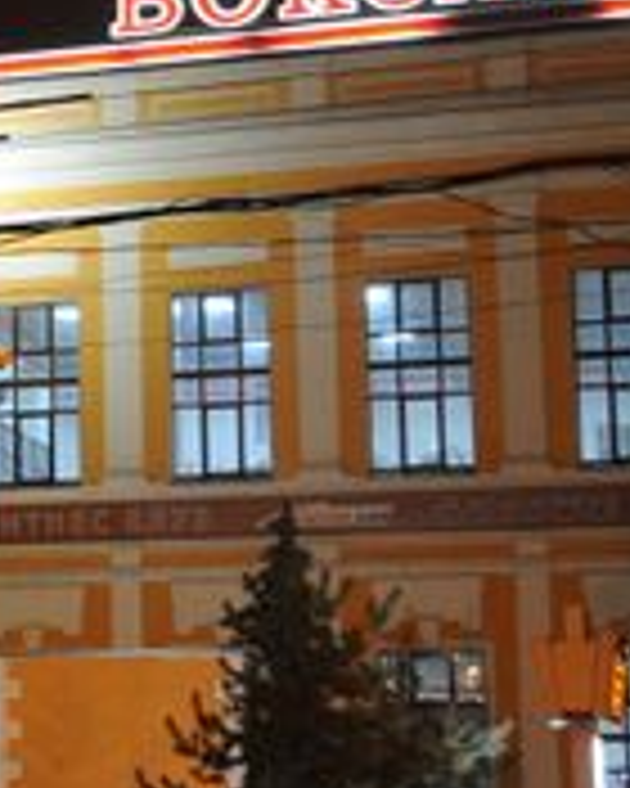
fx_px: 2704
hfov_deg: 12.6
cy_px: 347
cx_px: -342
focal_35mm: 116
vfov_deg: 16.6
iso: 2500
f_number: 2.8
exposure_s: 1/80
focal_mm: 31
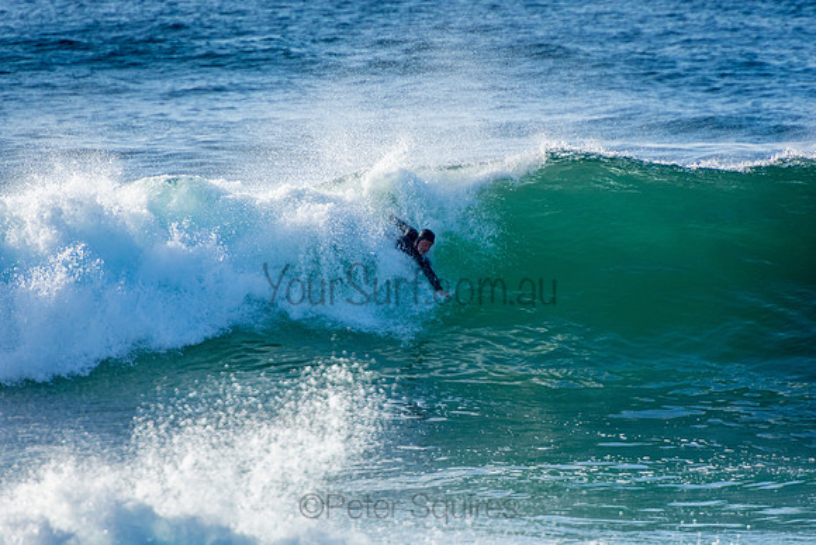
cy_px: 272
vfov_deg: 2.3
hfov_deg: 3.4
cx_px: 408
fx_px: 13603
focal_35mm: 600
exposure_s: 1/2500
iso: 400
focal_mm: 400
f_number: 5.6
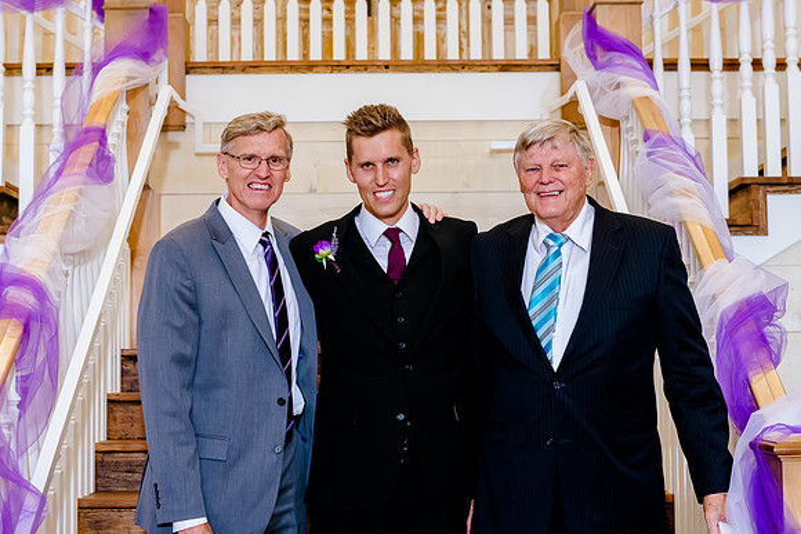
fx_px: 1527
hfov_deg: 29.4
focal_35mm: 69
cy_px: 256
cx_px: 385
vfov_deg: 19.9
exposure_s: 1/200
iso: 2500
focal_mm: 66
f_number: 6.3
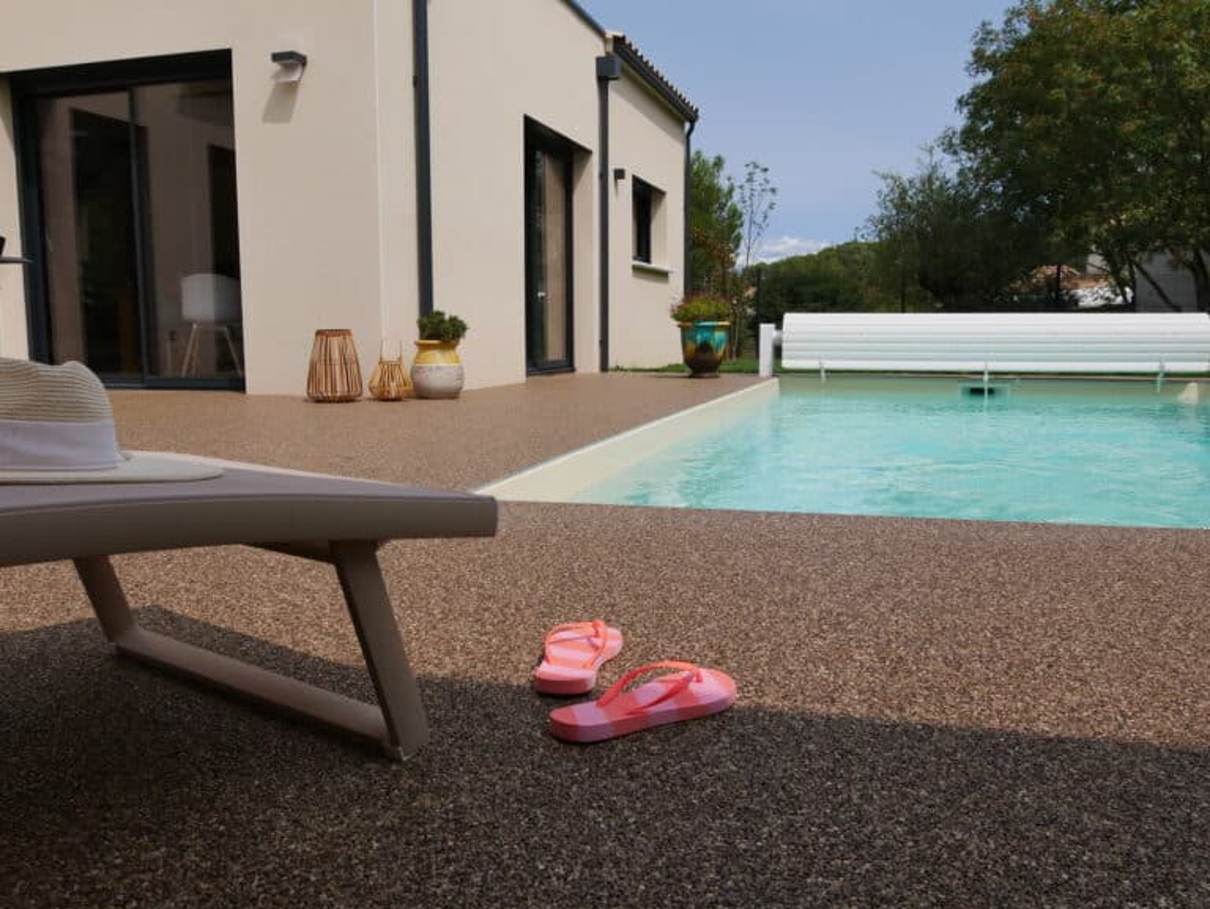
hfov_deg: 59.9
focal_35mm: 30
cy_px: 454
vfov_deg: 46.8
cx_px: 605
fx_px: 1049
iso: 200
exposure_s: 1/640
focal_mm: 15
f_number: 9
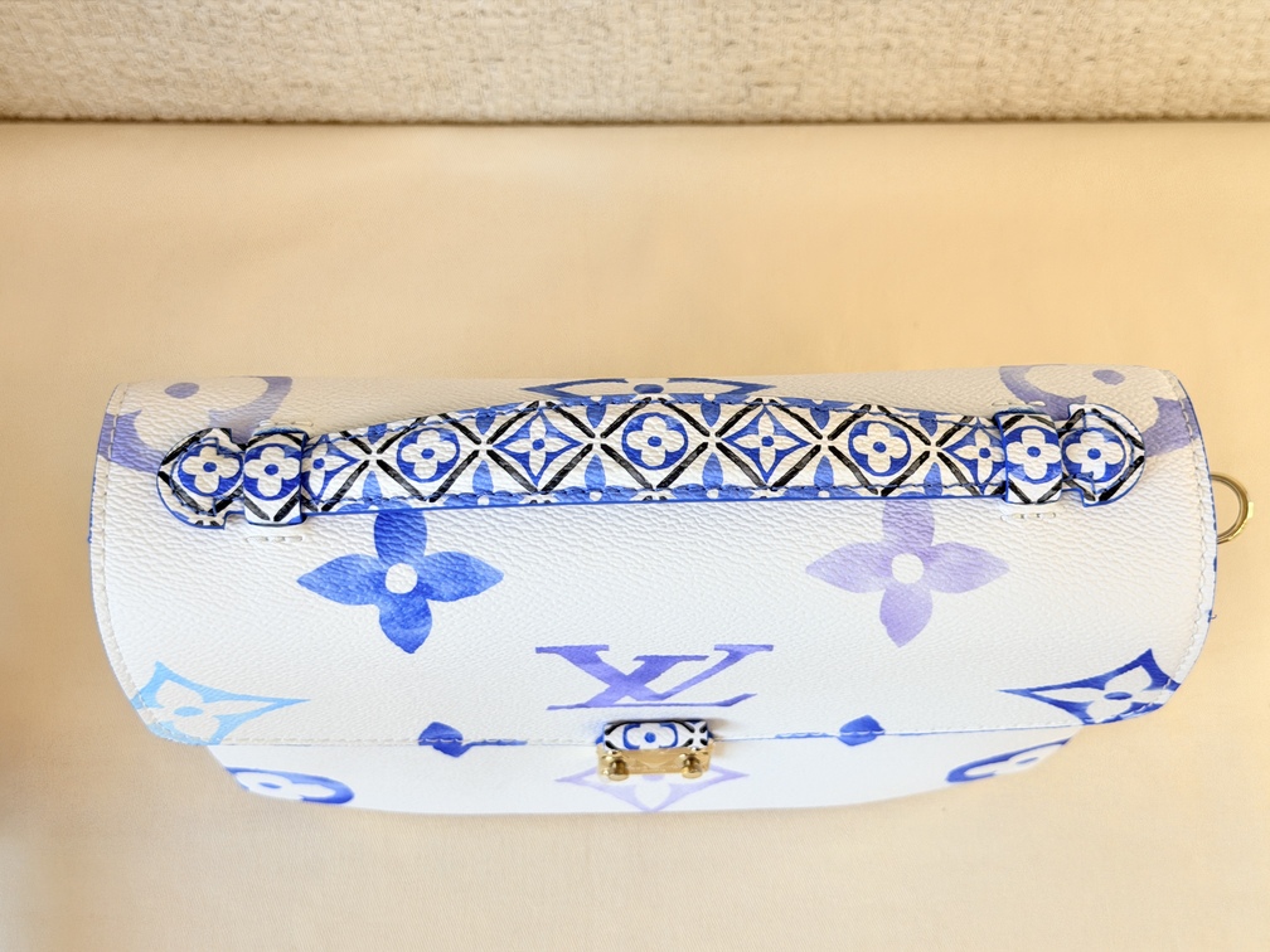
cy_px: 476
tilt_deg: -65.1
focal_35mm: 48
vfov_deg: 30.3
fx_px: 1761
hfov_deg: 39.7
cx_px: 635
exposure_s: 1/100
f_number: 1.78
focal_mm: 6.76
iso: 50
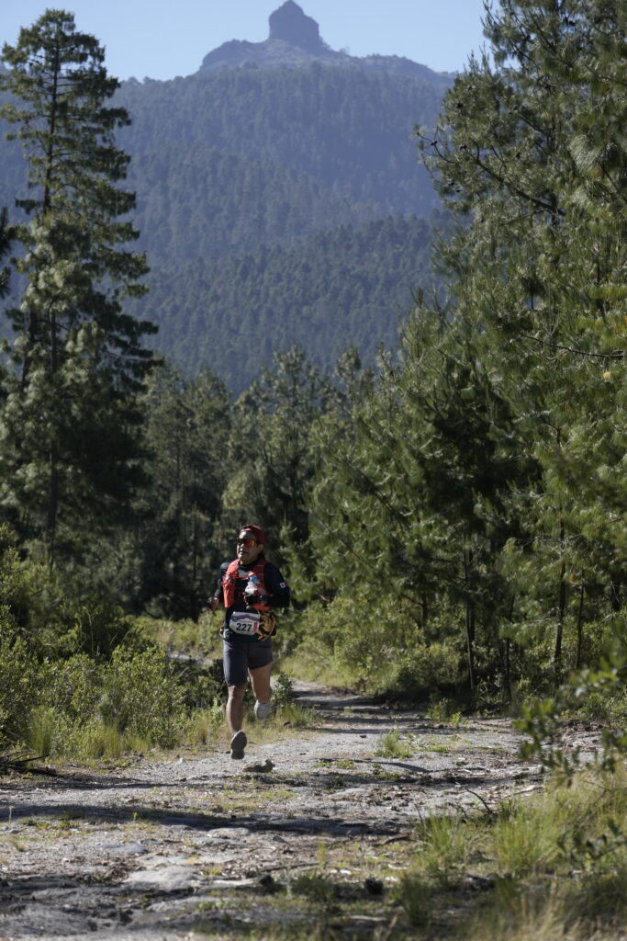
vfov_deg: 9.0
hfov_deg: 6.0
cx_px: 314
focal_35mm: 230
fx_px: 5993
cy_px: 470
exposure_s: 1/500
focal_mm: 153
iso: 200
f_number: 7.1
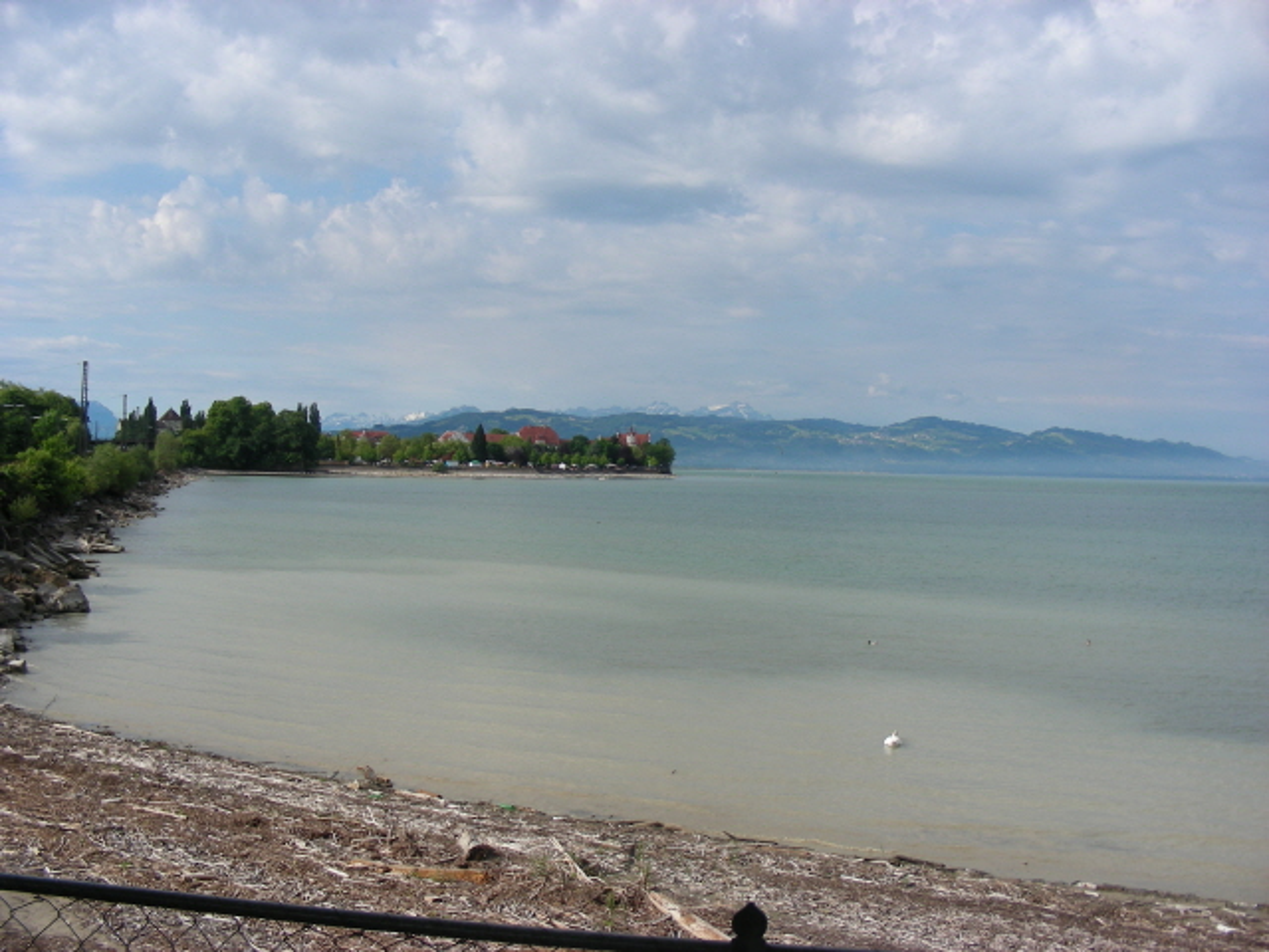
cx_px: 634
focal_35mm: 38
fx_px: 1393
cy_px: 476
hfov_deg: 49.0
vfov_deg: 37.7
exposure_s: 1/184
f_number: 4
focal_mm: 6.3
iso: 50
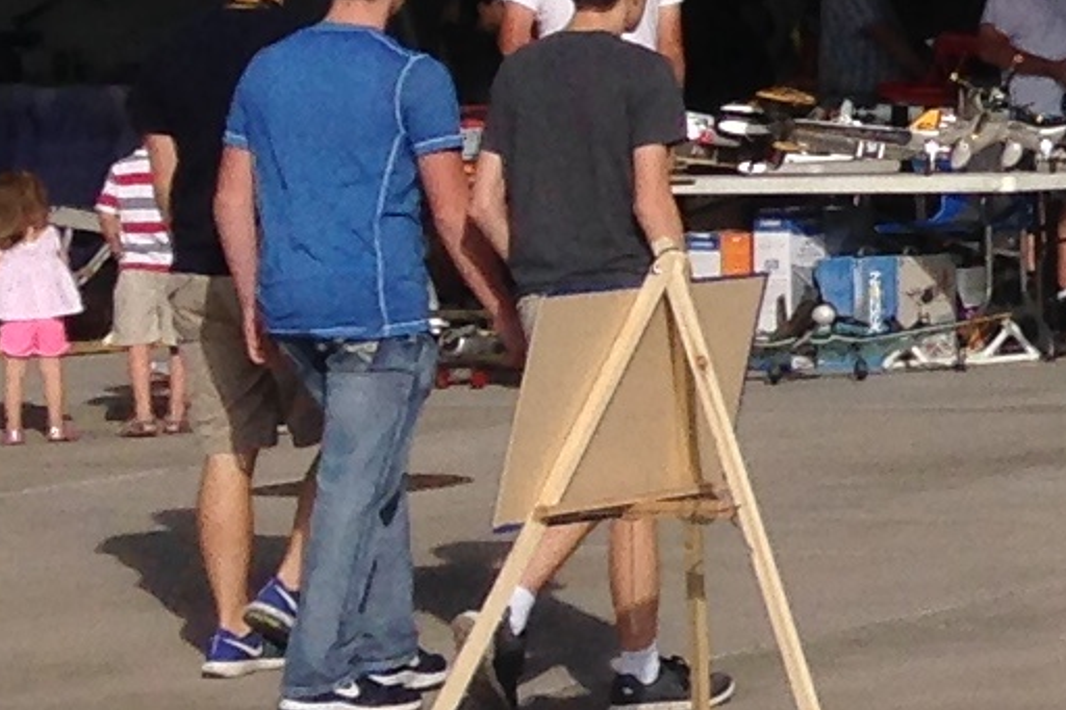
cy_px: 198
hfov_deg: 8.1
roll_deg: +0.6
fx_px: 6482
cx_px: 3092
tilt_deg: -2.1
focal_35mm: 219
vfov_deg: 6.3
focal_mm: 4.12
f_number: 2.4
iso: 50
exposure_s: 1/2584
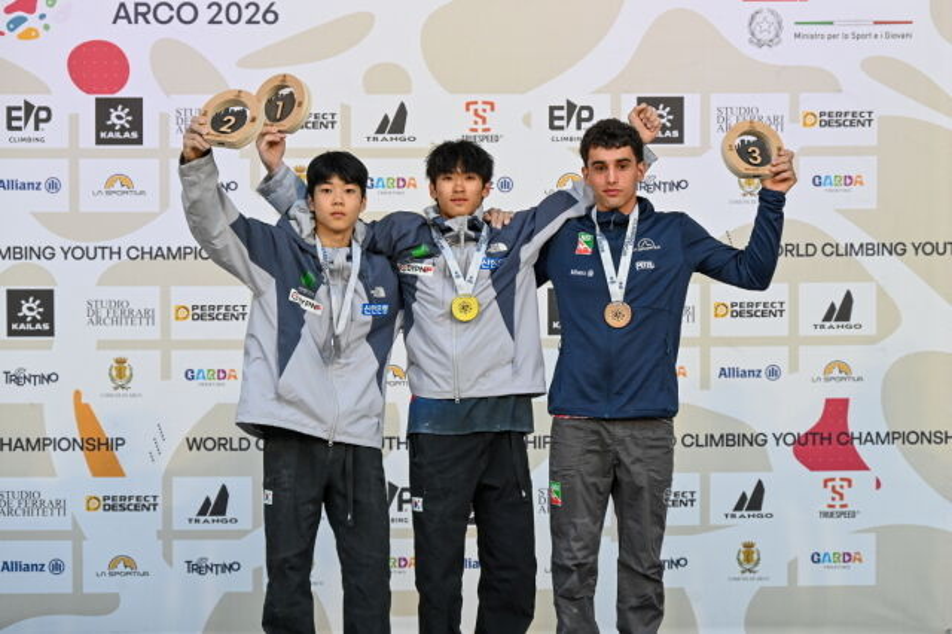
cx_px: 476
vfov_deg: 12.4
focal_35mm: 110
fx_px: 2907
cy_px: 317
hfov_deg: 18.6
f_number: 6.3
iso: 800
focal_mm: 110
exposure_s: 1/125
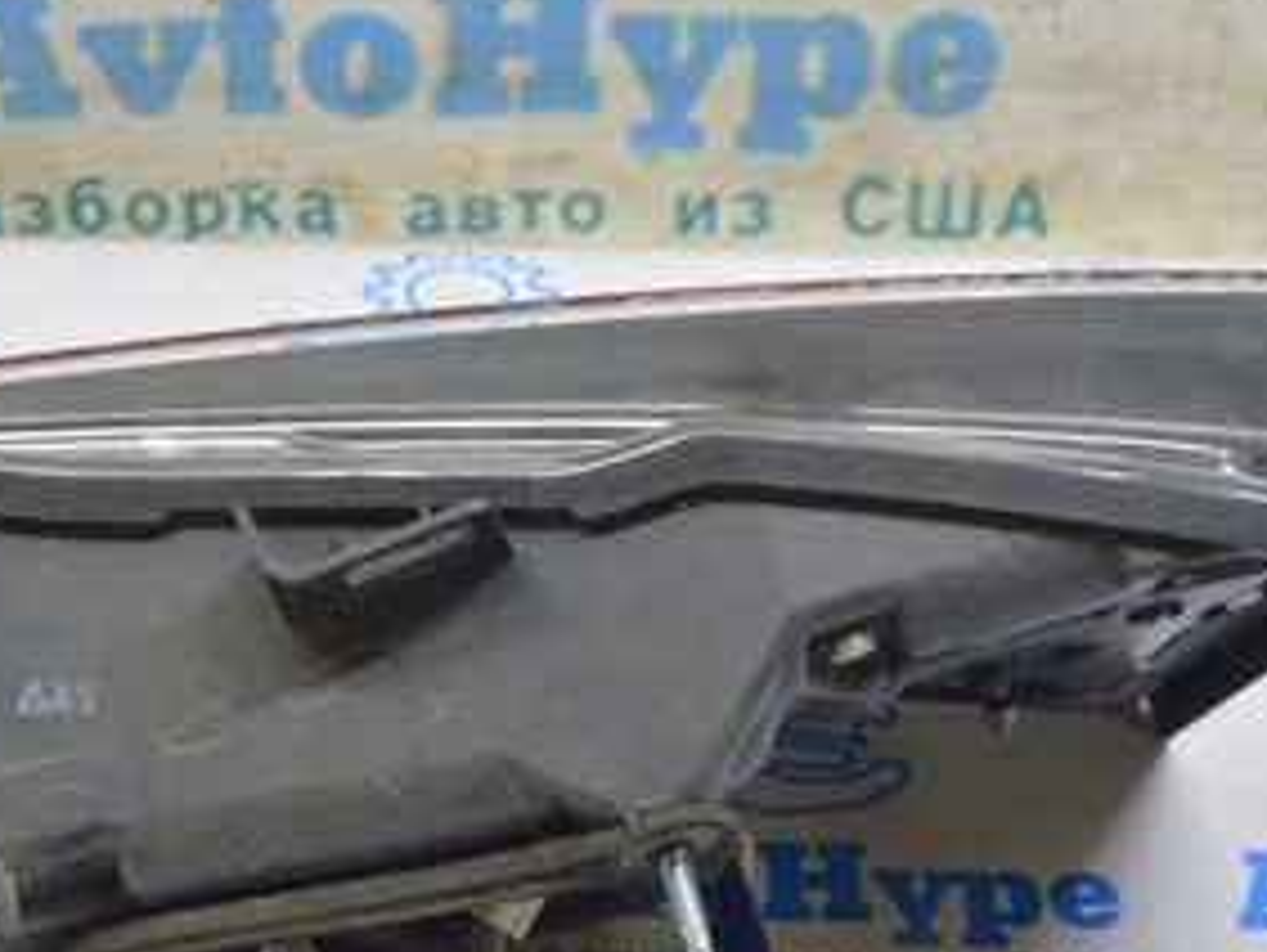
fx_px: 3590
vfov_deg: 15.1
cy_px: 420
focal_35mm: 98
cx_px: 364
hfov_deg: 19.9
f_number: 5.6
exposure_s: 1/20
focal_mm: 30
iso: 400
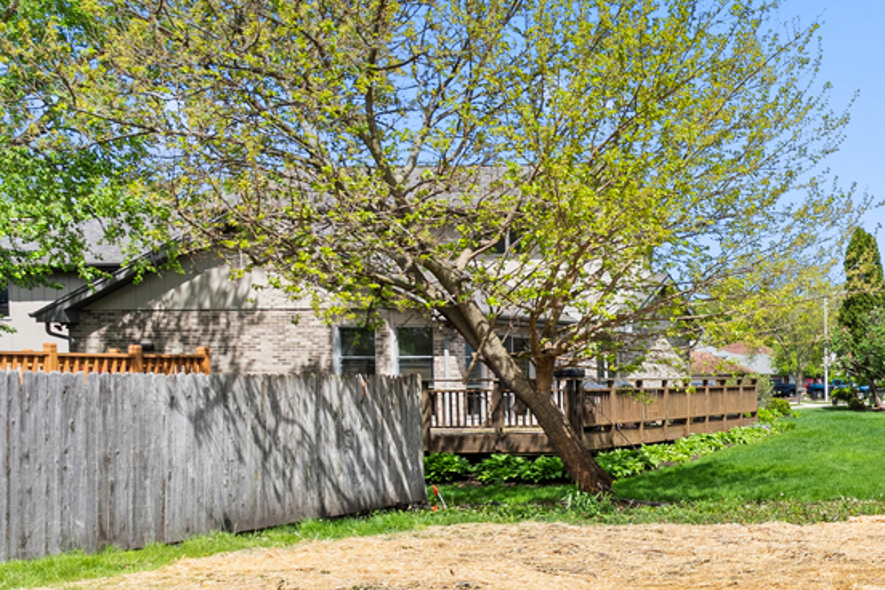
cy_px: 646
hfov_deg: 32.4
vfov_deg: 26.4
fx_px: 1155
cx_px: 1129
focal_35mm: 47
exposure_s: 1/320
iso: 400
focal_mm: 16
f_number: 10
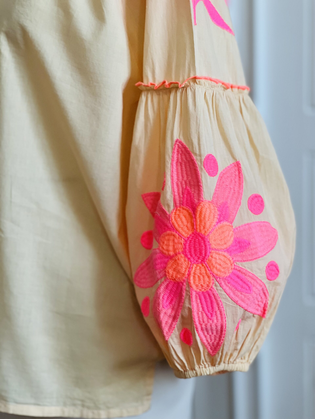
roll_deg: +3.1
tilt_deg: -13.6
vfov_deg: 25.3
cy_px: 210
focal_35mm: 77
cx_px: 158
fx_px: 934
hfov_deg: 19.1
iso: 250
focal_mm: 9
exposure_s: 1/100
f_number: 2.8
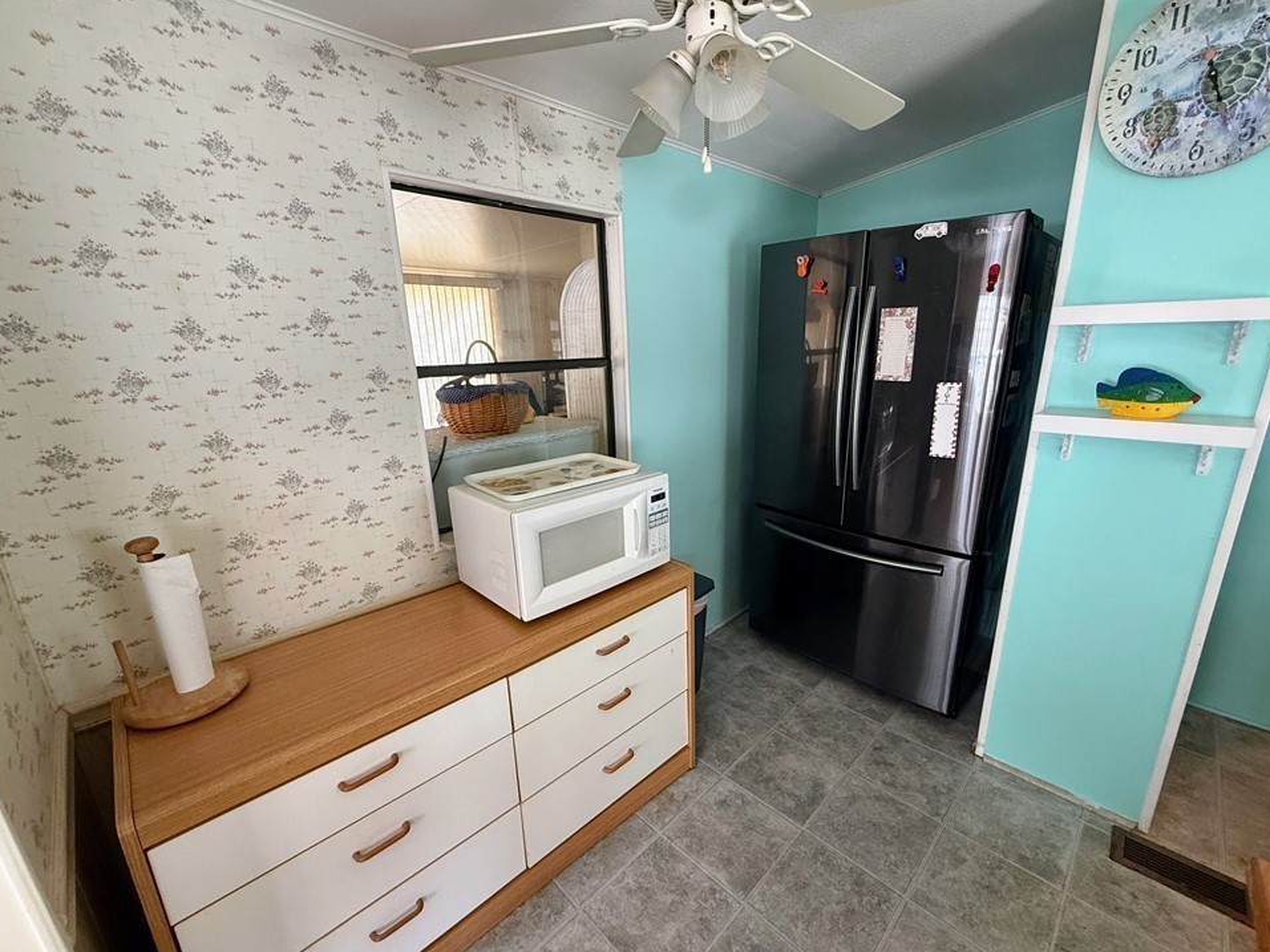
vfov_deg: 81.7
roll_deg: +0.9
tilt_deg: -14.9
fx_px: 550
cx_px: 670
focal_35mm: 15
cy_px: 486
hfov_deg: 98.1
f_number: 2.2
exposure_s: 1/60
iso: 400
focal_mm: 2.22
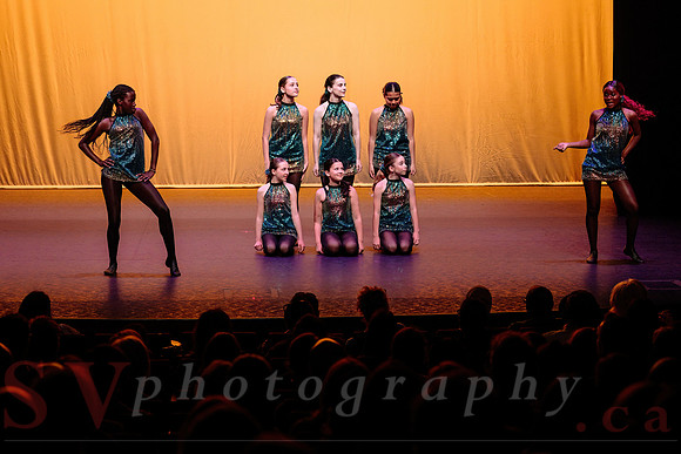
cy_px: 159
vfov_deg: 14.4
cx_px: 326
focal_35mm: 95
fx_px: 1800
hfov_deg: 21.4
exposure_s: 1/400
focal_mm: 70
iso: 1600
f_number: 3.2
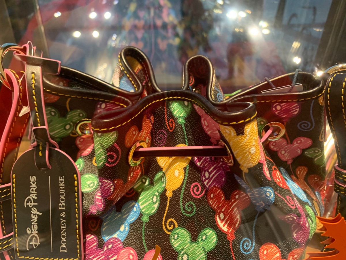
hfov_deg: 67.3
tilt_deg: -31.3
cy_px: 130
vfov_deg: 53.1
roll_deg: -2.0
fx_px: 260
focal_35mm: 26
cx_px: 173
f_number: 1.8
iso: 320
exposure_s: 1/60
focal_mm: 4.25
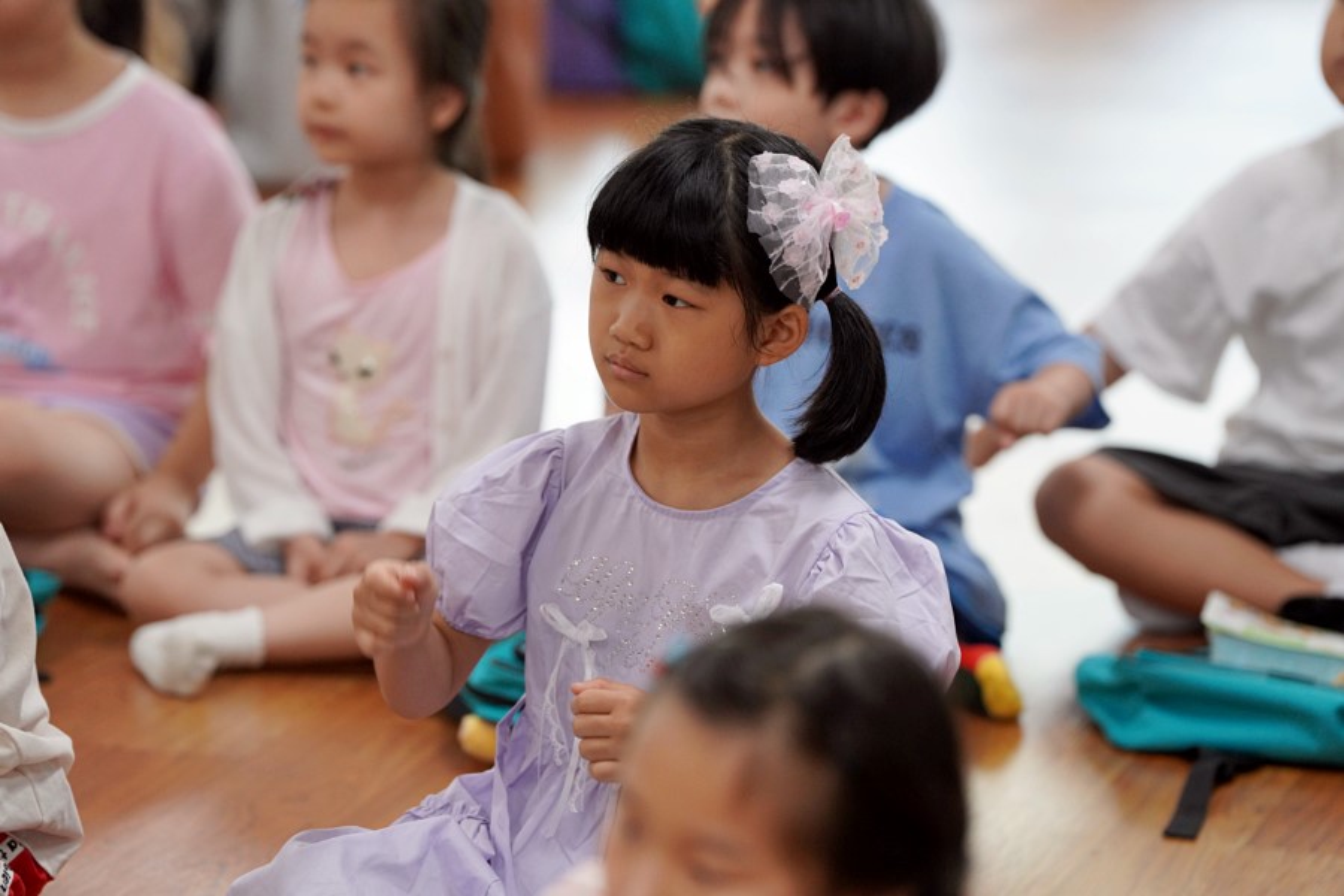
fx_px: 6906
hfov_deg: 11.1
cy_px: 448
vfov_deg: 7.4
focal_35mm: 185
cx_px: 672
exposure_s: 1/200
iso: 2000
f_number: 4
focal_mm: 185
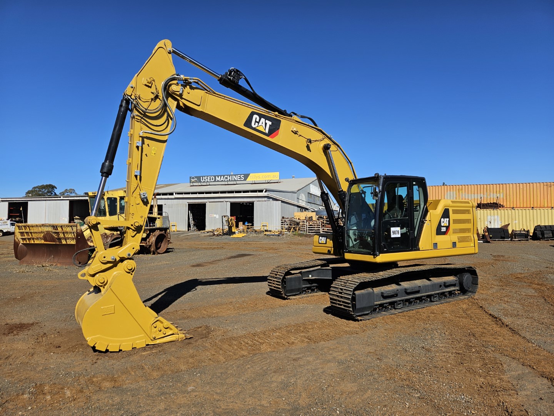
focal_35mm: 23
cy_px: 208
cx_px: 277
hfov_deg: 73.9
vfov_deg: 58.9
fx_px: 368
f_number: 1.8
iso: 25
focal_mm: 5.4
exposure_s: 1/2544
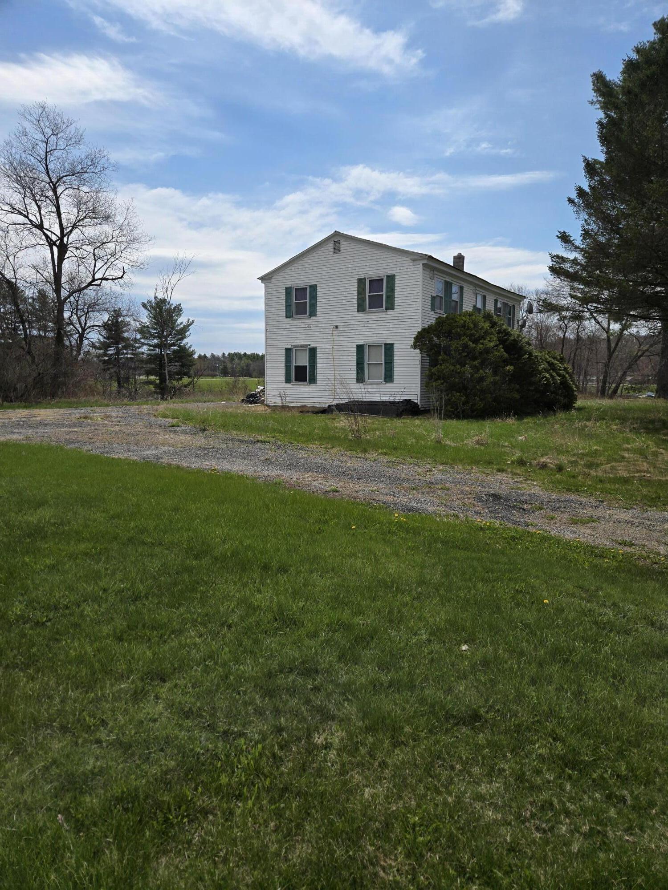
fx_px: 592
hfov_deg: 58.9
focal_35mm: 23
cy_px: 445
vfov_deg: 73.9
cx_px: 334
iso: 25
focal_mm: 5.4
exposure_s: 1/3882
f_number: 1.8
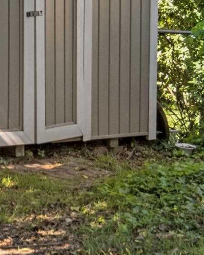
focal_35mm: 147
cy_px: 29
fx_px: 1109
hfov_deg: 10.4
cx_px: -32
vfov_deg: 13.0
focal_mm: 24
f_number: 7.1
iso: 400
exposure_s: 1/50
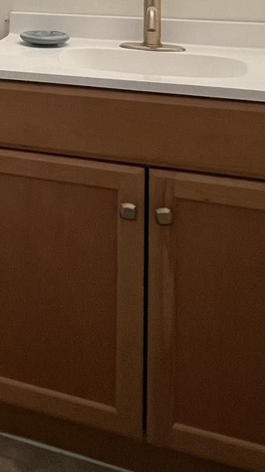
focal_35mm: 46
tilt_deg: -1.1
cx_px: -55
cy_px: -58
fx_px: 574
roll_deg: +0.6
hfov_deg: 23.6
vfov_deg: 36.9
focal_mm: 1.57
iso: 250
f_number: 1.8
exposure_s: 1/120
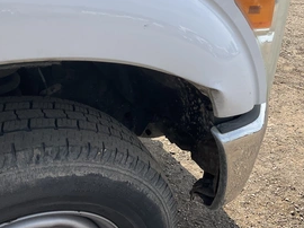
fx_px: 377
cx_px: 187
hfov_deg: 43.6
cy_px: 105
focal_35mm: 43
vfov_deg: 33.5
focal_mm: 3
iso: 25
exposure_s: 1/997
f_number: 1.8
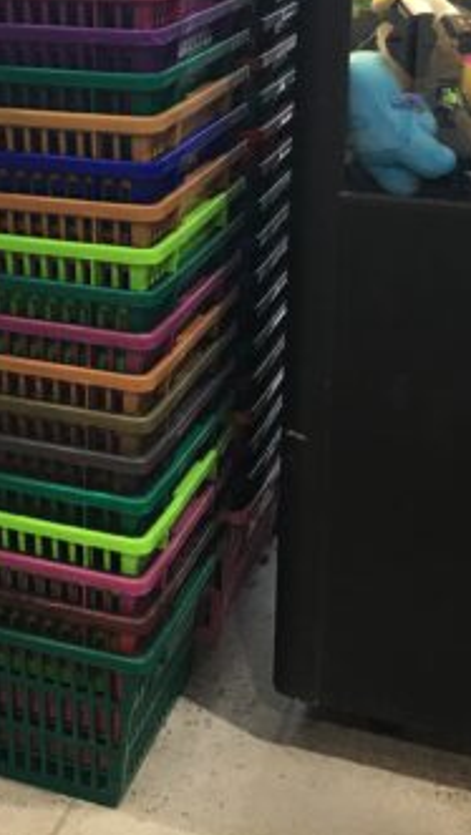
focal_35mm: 73
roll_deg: +1.1
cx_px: -191
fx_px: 1619
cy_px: 128
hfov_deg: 15.5
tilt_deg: -9.8
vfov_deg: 28.1
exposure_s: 1/30
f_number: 2.2
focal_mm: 4.15
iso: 32
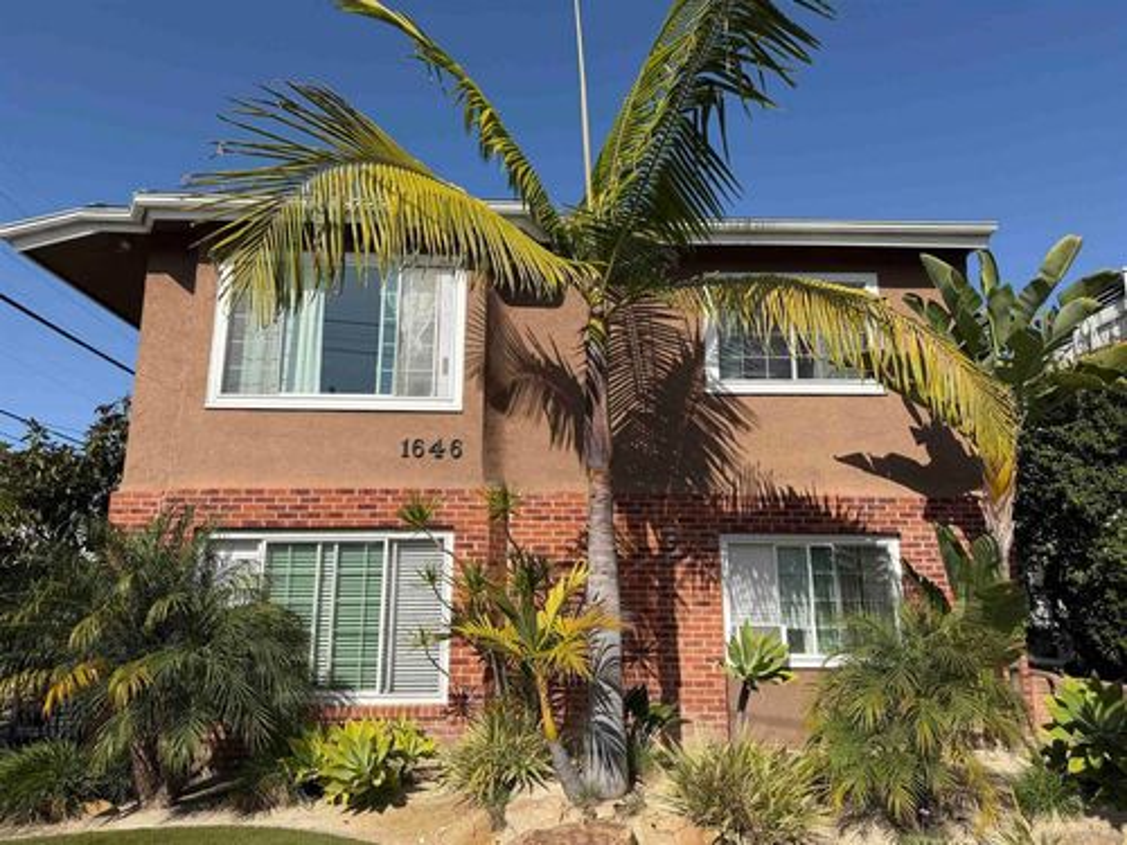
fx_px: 781
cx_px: 564
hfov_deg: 71.6
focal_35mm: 24
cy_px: 422
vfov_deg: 56.8
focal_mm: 6.76
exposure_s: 1/5319
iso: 80
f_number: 1.78
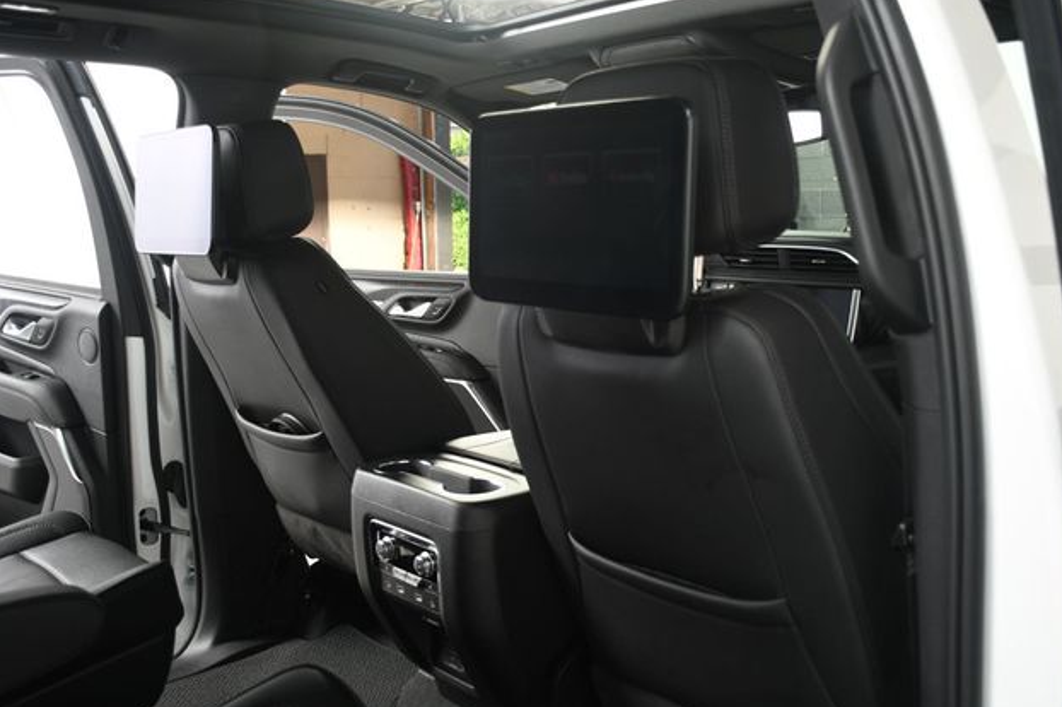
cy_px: 355
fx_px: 1032
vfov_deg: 37.8
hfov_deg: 54.5
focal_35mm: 35
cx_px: 531
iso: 100
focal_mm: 23
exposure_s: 1/160
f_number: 3.8
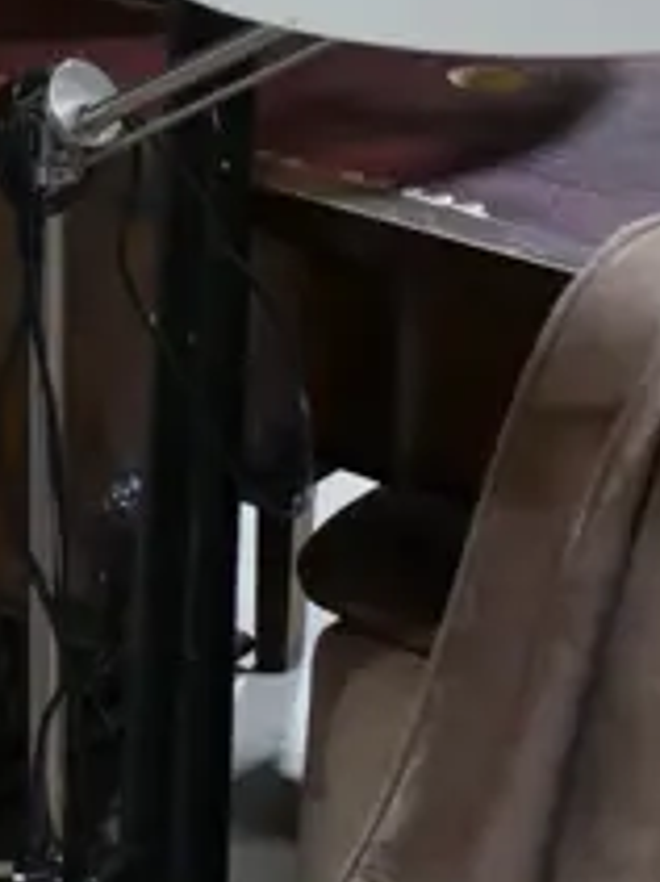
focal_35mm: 136
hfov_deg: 10.4
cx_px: -437
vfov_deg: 14.5
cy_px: 301
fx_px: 3461
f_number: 3.5
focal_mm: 14
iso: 400
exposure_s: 1/60
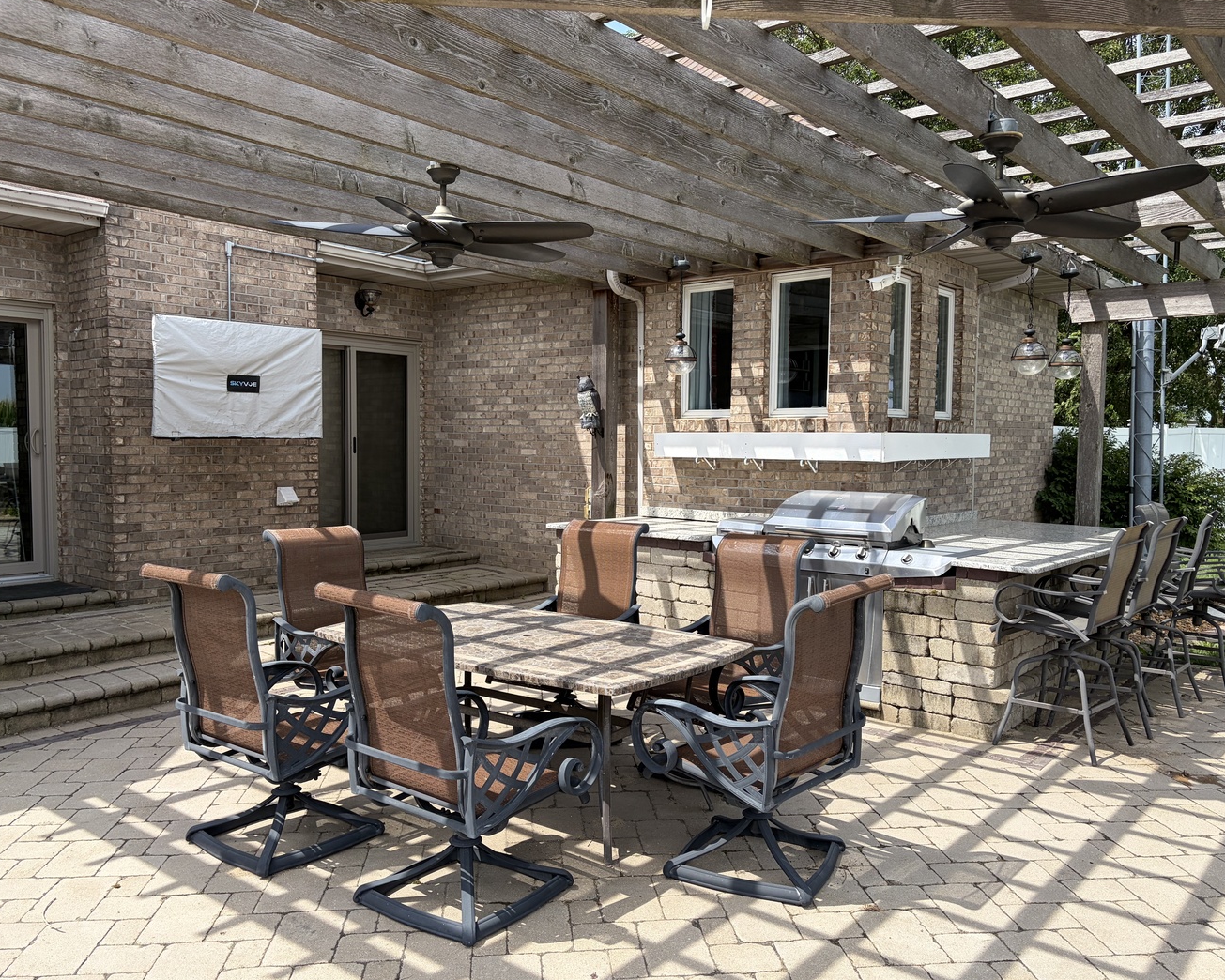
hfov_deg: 62.2
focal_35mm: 28
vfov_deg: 51.5
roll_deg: -0.6
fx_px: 1015
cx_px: 633
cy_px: 495
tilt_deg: -2.3
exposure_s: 1/1901
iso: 50
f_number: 1.6
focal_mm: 5.96
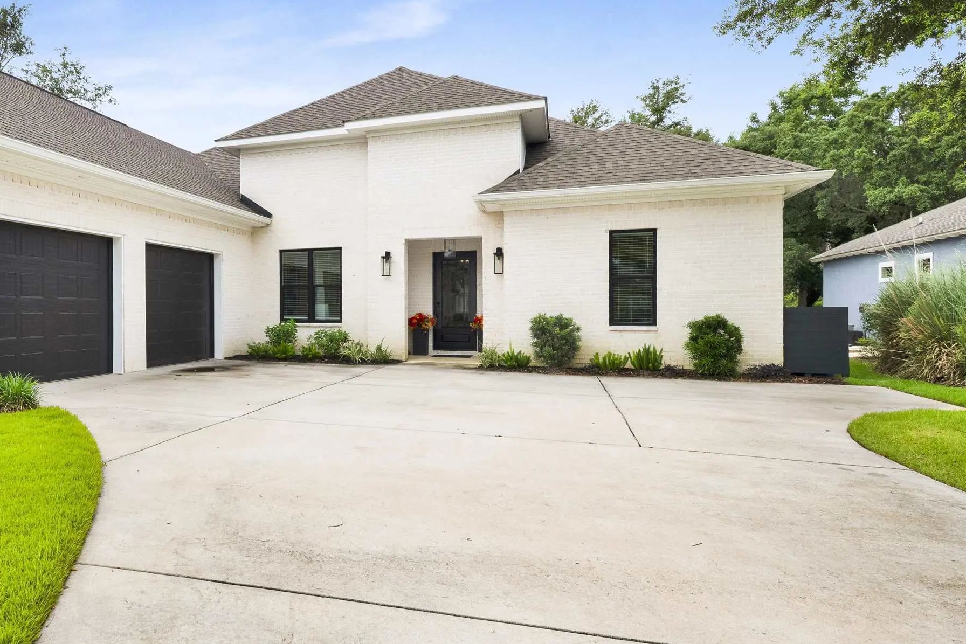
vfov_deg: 53.1
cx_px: 280
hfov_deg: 70.3
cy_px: 310
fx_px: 644
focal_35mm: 24
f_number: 11
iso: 400
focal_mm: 14
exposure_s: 1/320
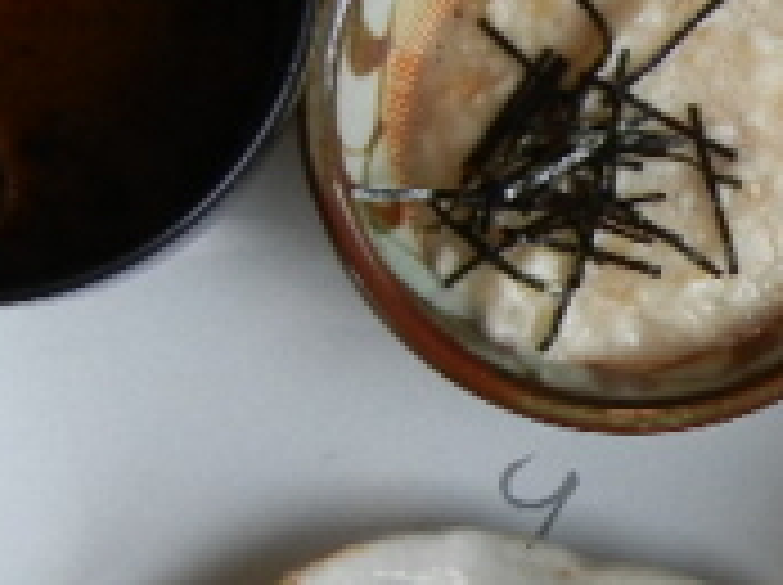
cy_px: 513
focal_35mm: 138
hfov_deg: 13.9
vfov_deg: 10.7
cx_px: 968
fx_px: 3117
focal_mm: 5.4
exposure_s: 1/30.3
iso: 160
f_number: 3.5
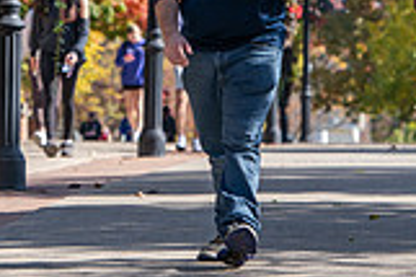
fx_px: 5402
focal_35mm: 468
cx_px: 85
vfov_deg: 2.9
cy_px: -105
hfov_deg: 4.4
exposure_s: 1/500
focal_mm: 130
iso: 160
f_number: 5.6
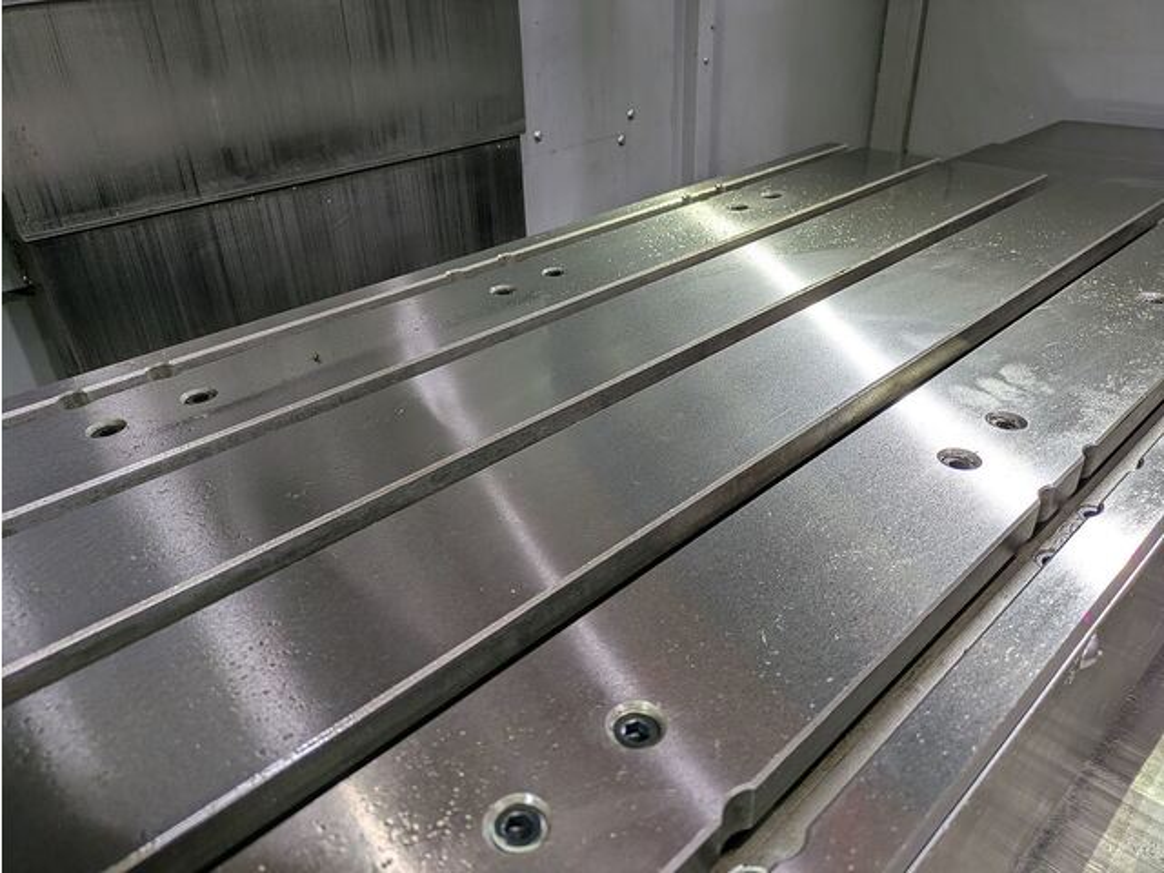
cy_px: 436
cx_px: 582
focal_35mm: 25
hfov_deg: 69.4
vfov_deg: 54.9
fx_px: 841
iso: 70
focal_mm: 5.43
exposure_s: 1/50
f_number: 1.89
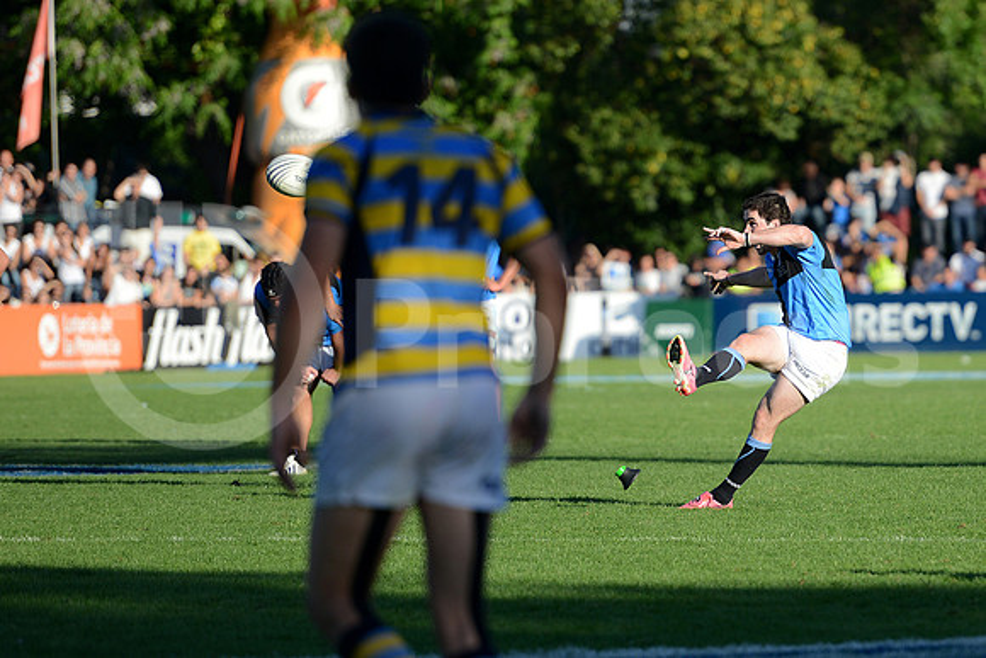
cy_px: 329
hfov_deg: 10.5
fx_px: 5342
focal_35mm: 195
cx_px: 493
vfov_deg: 7.0
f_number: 2.8
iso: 320
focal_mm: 195
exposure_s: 1/2000
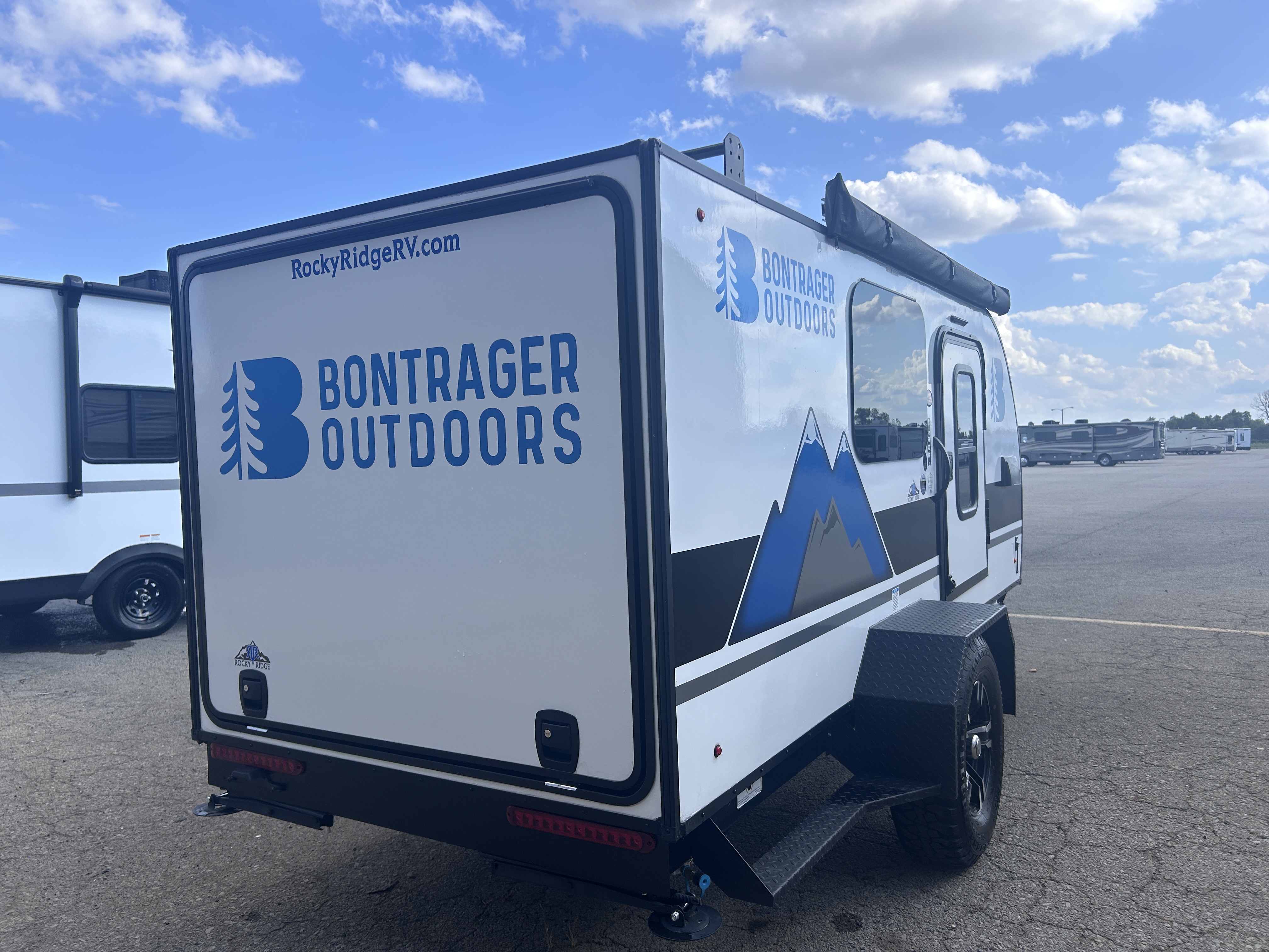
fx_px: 953
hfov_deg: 67.3
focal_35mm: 26
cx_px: 634
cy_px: 476
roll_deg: +2.4
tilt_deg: +0.0
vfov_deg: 53.1
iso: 50
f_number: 1.5
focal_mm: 5.7
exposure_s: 1/3257
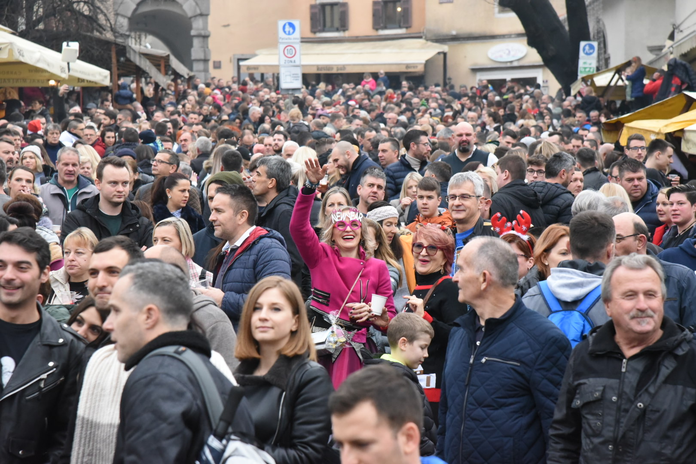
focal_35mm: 105
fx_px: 2030
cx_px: 348
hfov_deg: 19.5
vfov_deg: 13.0
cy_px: 232
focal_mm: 105
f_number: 8
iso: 8000
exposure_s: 1/1000
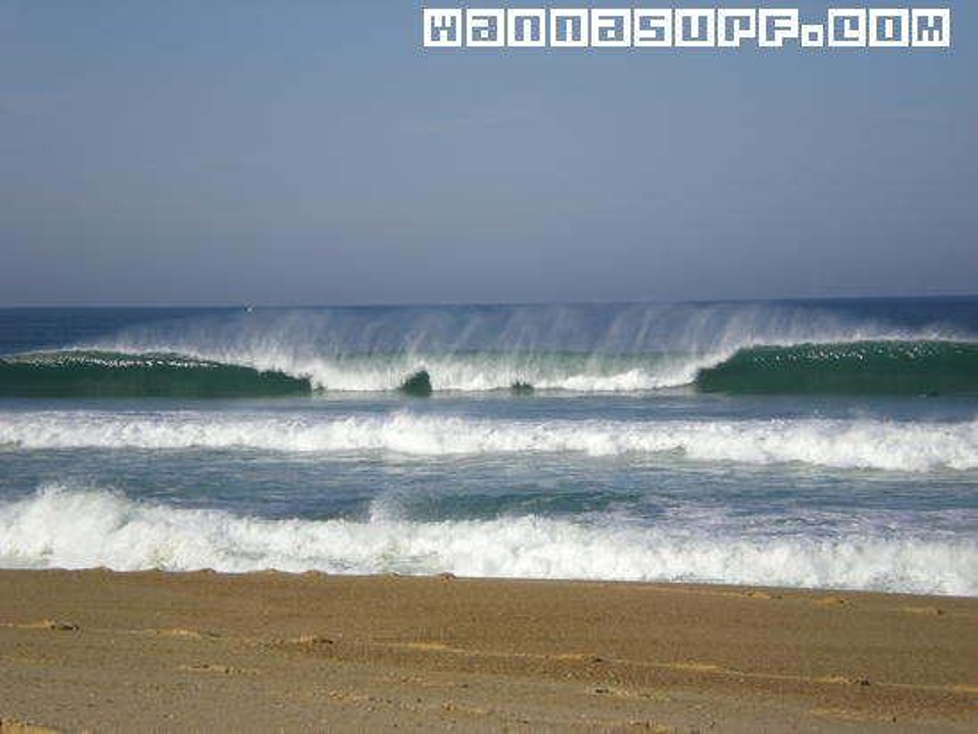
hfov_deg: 17.3
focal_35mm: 114
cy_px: 367
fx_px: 3222
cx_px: 489
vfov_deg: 13.0
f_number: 8.5
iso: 50
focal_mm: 18.9
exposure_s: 1/192
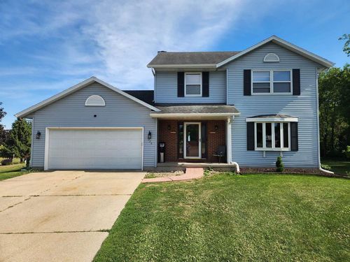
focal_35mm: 23
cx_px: 175
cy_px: 131
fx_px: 233
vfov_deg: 58.9
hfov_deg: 73.9
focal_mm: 5.4
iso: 20
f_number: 1.8
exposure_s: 1/1376
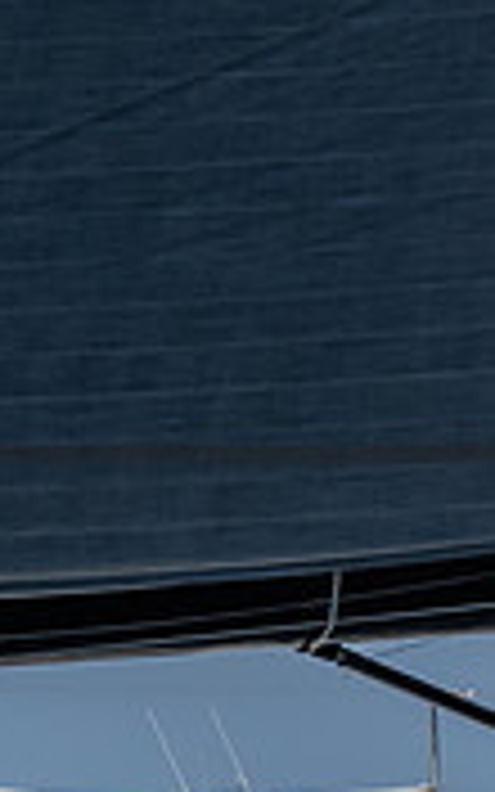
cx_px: 1053
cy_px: 122
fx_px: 28233
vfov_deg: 1.6
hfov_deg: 1.0
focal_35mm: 1308
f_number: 8
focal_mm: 160
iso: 320
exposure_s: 1/1000
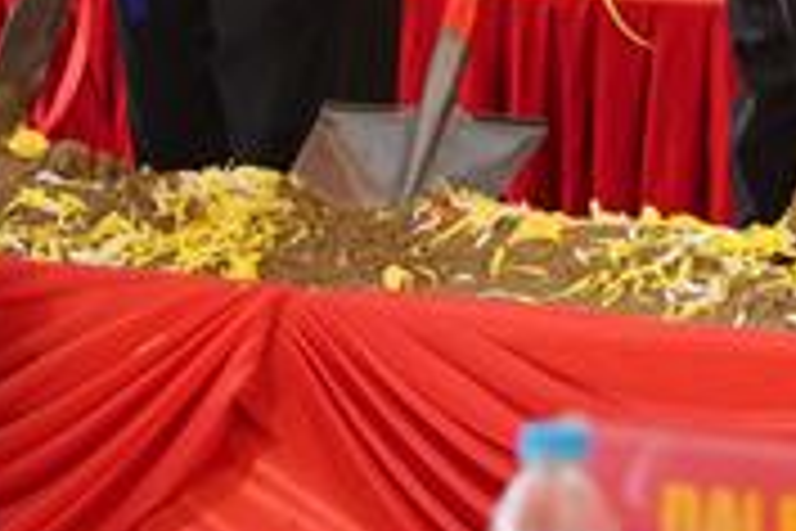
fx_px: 7783
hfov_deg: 5.8
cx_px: 729
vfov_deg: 3.8
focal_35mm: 352
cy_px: -1125
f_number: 3.2
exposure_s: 1/160
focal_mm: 52
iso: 250
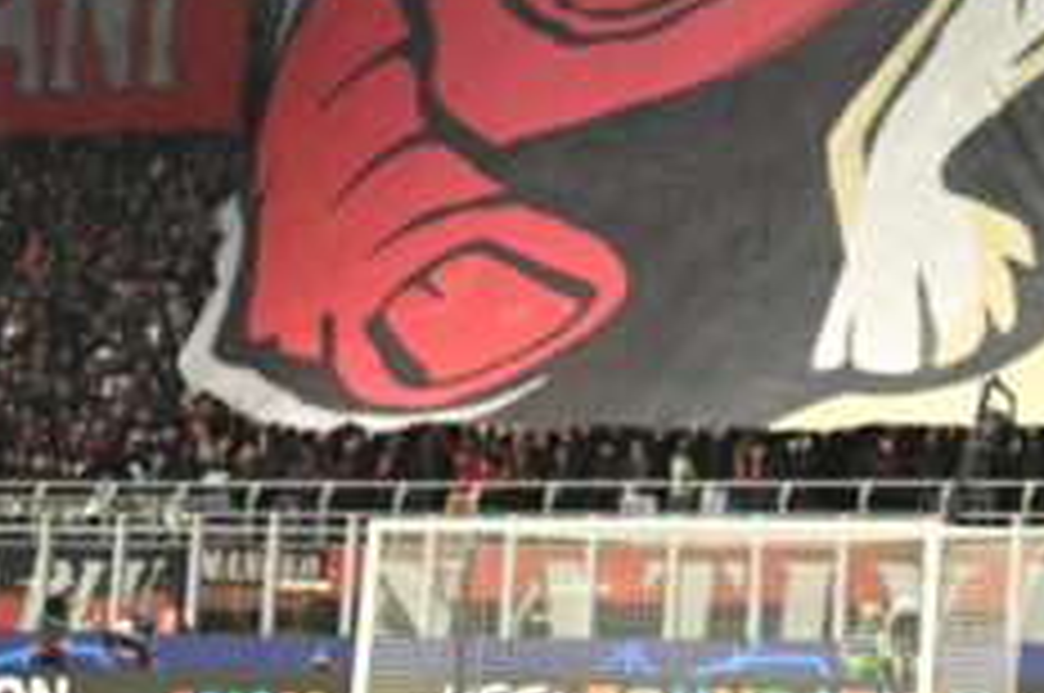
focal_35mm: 168
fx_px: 4865
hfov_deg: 11.2
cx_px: 2030
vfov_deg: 8.0
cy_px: -398
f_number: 4
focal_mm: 38
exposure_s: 1/400
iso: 2000
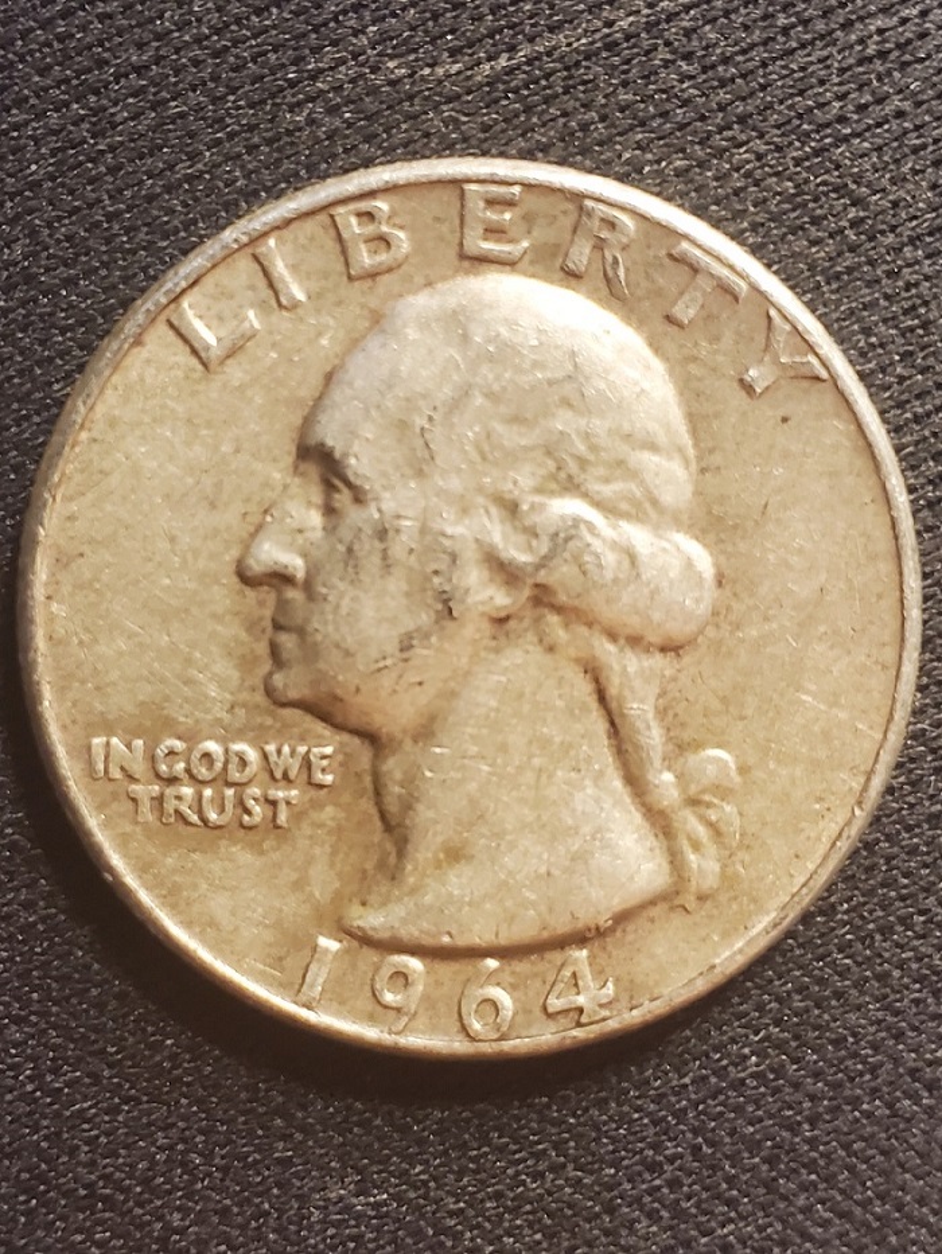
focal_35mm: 26
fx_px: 943
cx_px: 471
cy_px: 627
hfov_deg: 53.1
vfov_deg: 67.3
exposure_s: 1/40
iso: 250
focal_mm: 4.3
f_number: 2.4
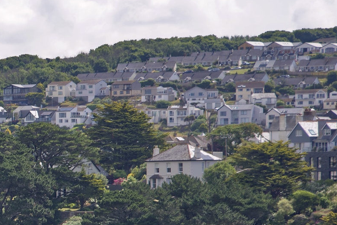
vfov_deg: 5.3
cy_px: 214
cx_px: -163
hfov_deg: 7.8
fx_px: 2435
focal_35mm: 260
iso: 100
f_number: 8
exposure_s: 1/100
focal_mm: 85
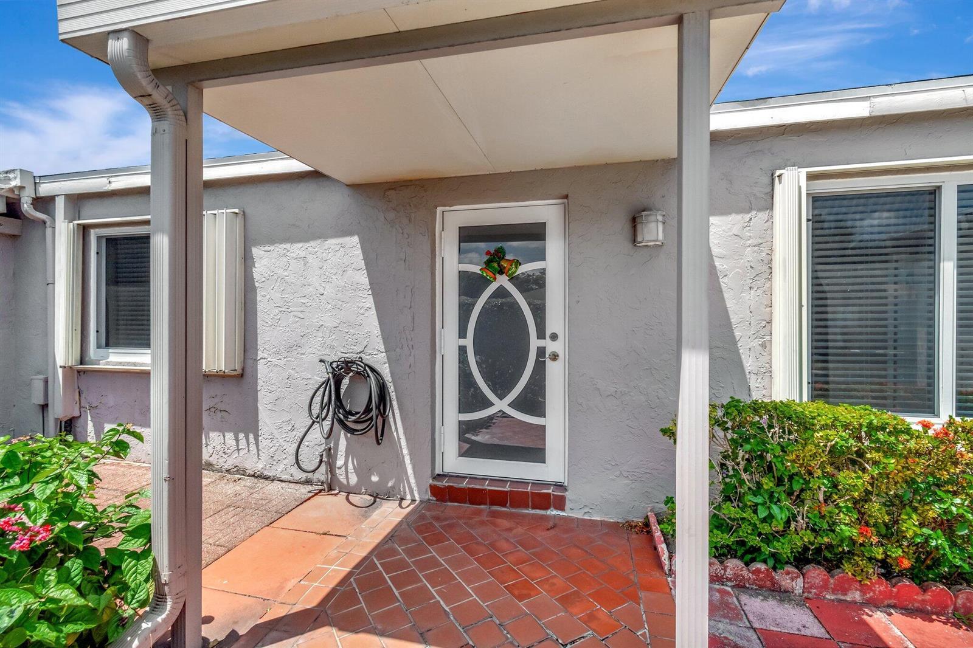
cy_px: 324
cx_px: 486
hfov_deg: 100.4
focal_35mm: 15
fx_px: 405
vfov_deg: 77.3
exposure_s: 1/800
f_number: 8
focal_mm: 10
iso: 1100
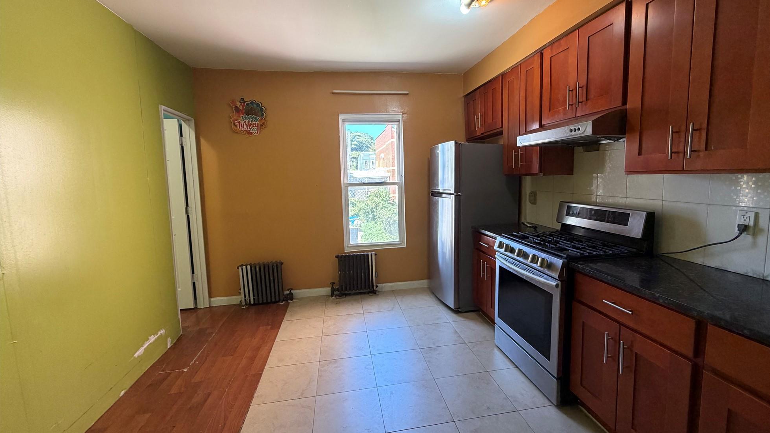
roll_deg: +1.3
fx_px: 327
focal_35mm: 16
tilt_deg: -6.2
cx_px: 403
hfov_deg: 99.3
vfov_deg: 67.1
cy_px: 209
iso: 200
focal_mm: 2.22
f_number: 2.2
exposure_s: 1/60
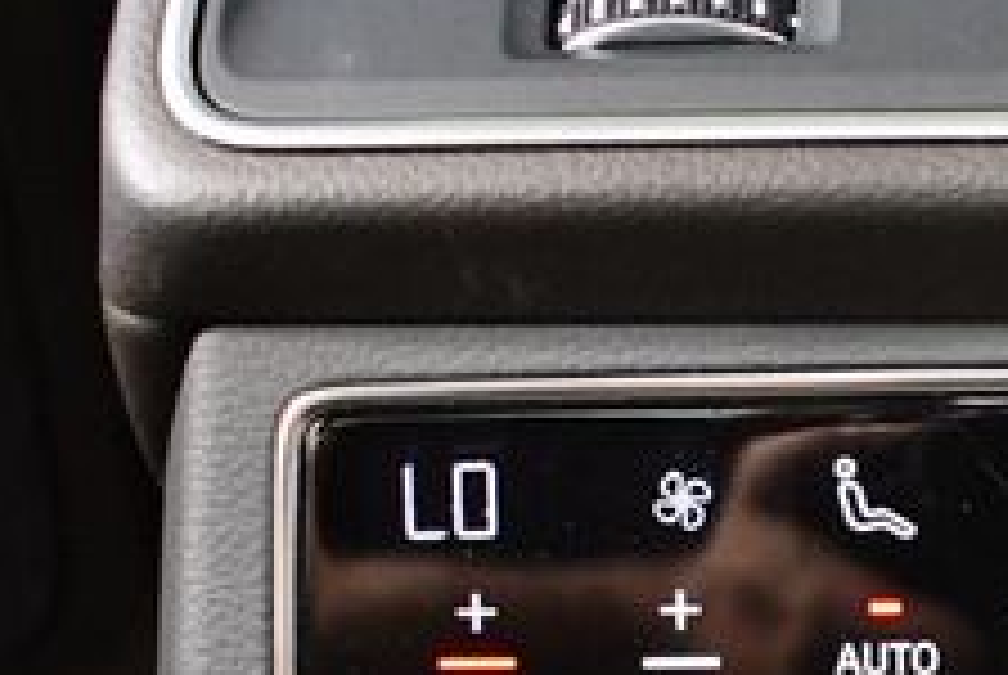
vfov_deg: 13.1
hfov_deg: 19.1
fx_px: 2888
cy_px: 765
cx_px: 1066
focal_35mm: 103
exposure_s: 1/60
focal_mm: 18
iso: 8000
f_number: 3.5
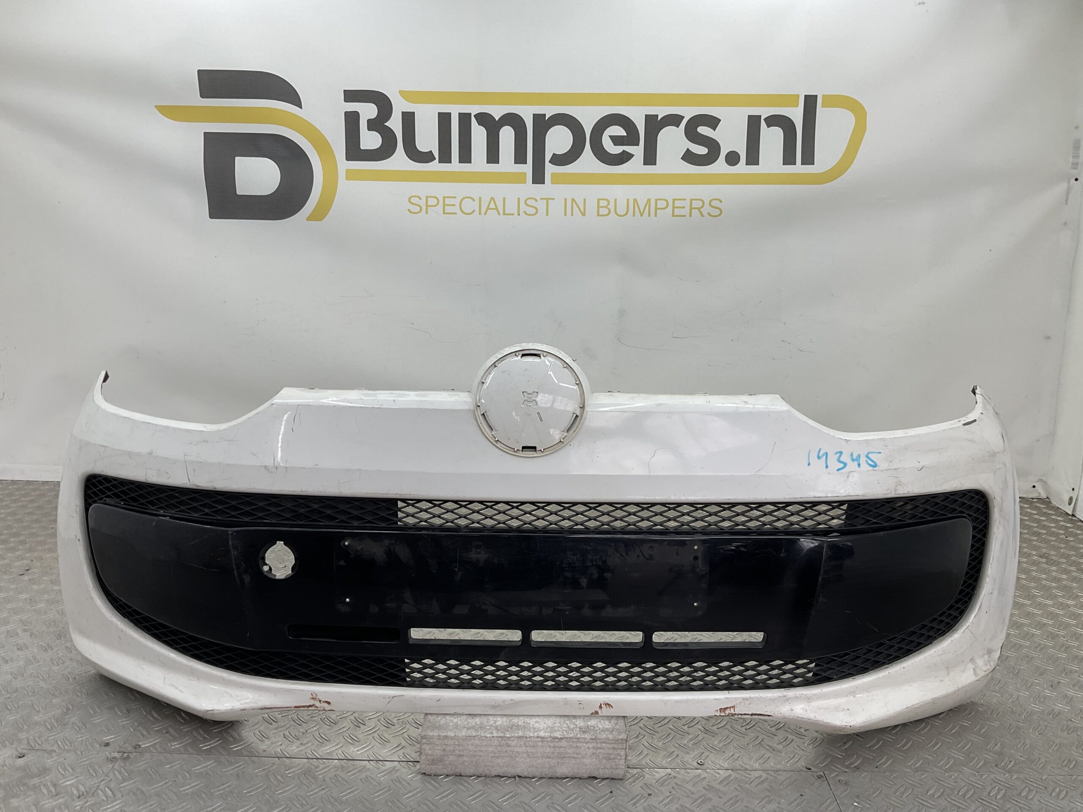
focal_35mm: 29
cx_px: 542
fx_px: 907
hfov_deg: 61.7
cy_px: 406
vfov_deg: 48.2
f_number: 1.8
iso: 16
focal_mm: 3
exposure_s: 1/123
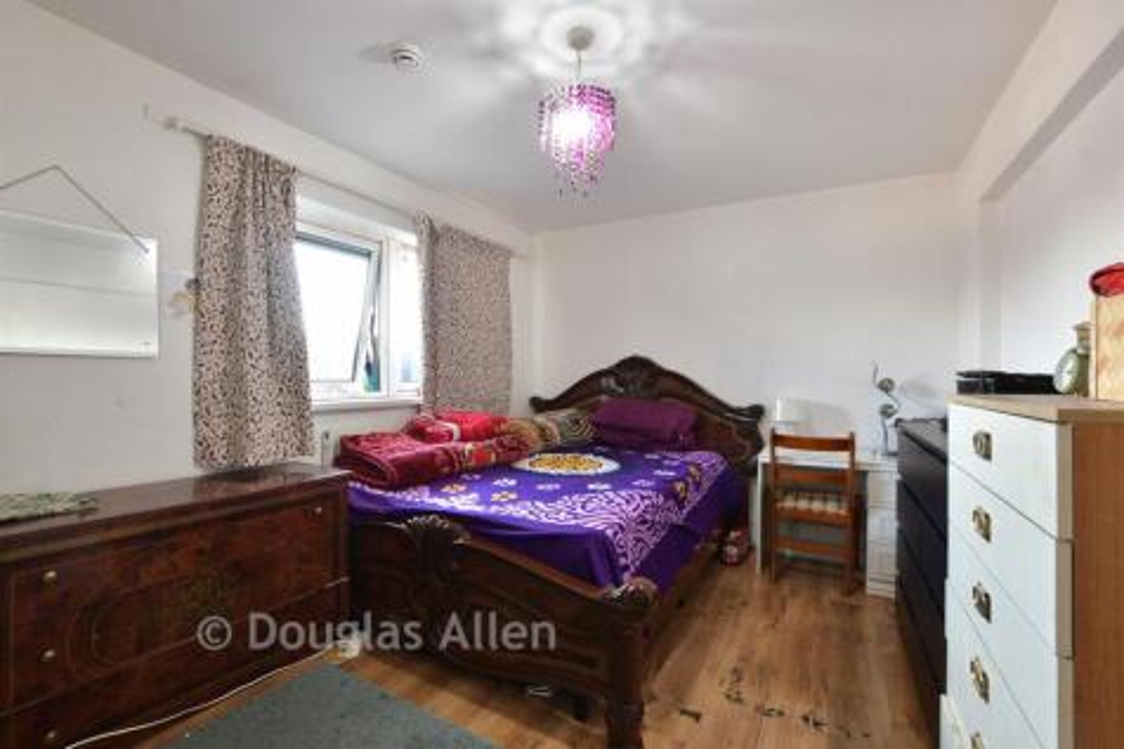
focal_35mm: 15
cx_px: 562
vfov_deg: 77.3
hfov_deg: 100.4
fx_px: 468
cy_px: 374
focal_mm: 10
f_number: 8
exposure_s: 1.6
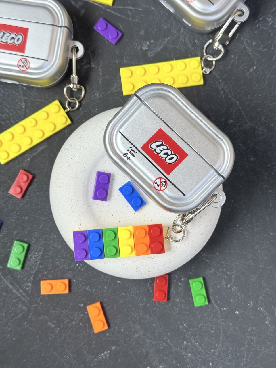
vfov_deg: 39.7
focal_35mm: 48
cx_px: 138
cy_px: 184
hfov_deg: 30.3
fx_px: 510
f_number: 1.78
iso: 80
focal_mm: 6.76
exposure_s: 1/1575
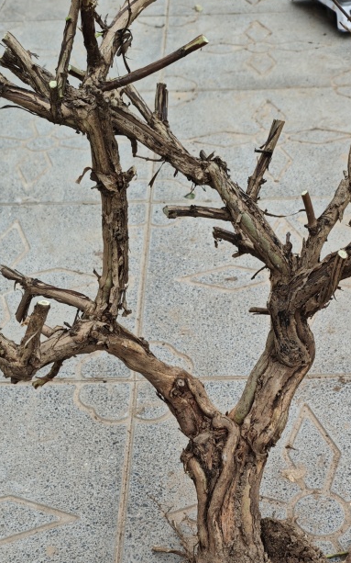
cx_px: 198
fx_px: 735
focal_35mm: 48
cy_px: 434
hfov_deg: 26.8
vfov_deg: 40.4
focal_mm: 4.94
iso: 160
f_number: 1.5
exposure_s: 1/1346
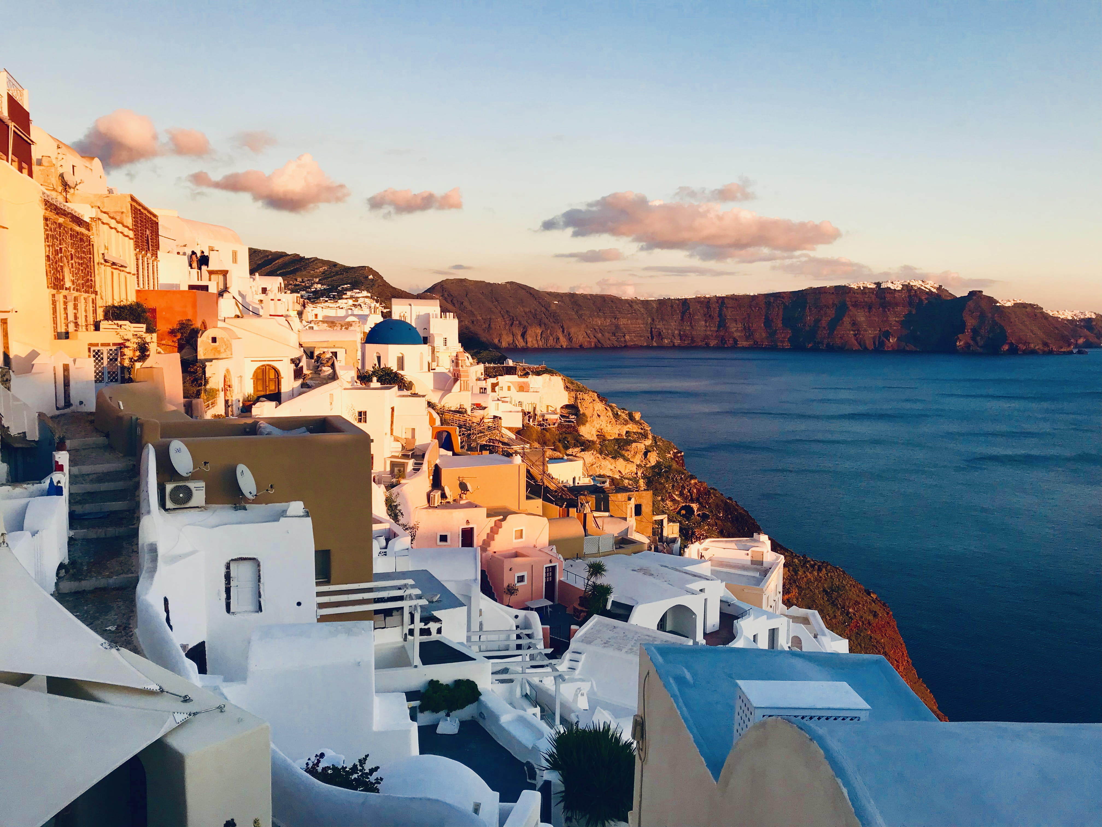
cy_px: 414
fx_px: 891
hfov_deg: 63.4
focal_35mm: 28
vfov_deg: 49.7
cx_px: 551
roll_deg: -0.6
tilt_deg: -5.3
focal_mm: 3.99
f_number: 1.8
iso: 20
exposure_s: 1/409
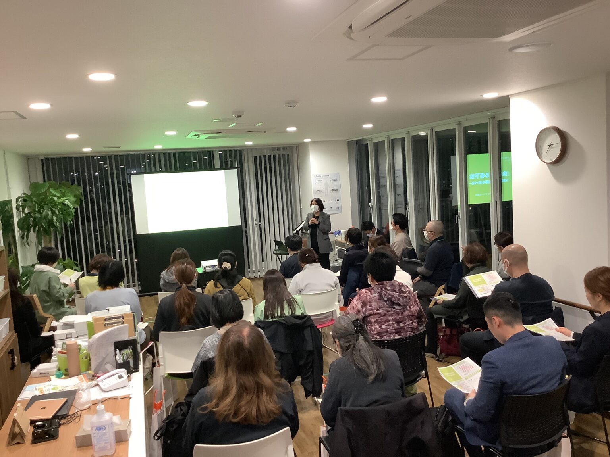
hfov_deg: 58.4
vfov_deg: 45.4
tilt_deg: -7.1
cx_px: 305
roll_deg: +3.4
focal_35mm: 31
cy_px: 228
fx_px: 546
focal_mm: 3.3
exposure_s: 1/60
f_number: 2.4
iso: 250
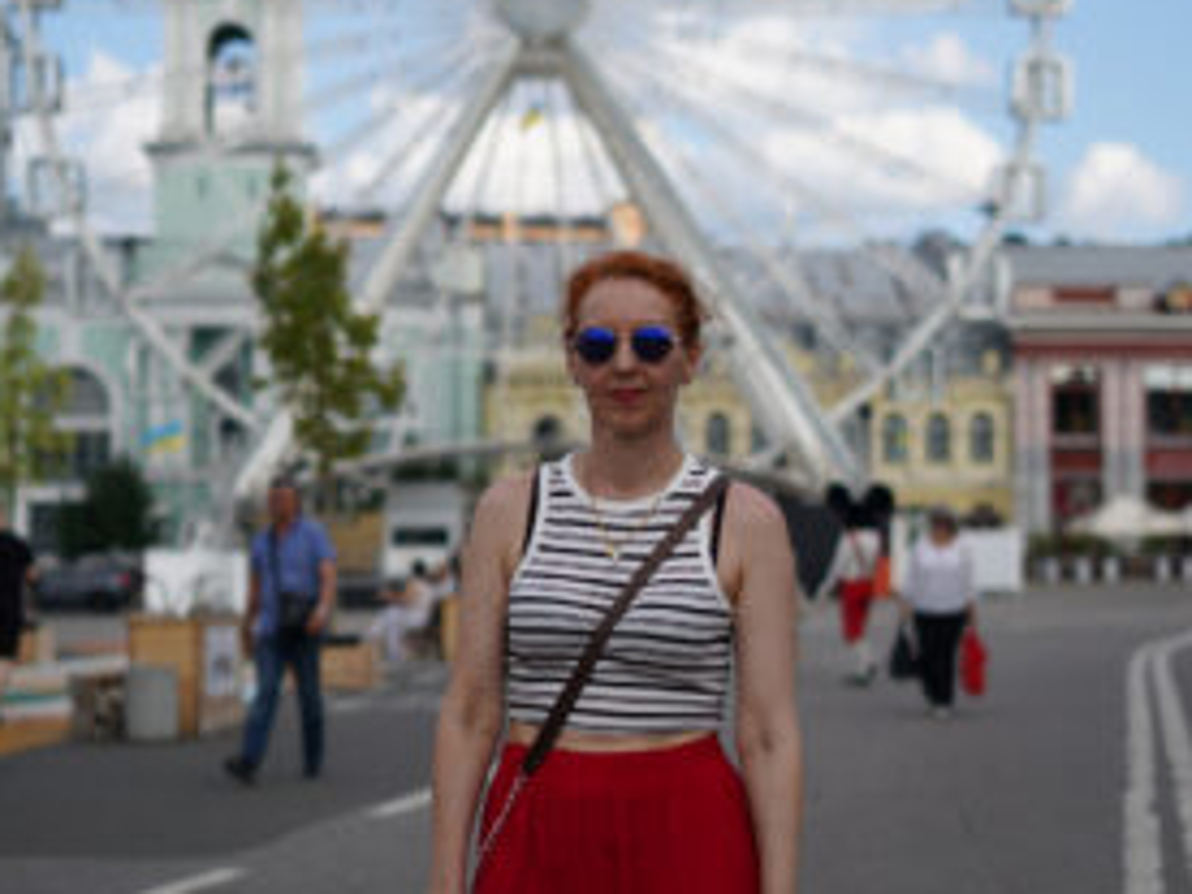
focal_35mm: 73
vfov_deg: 20.2
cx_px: 594
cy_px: 393
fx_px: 2514
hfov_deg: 26.7
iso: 100
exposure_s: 1/2500
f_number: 2
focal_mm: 50
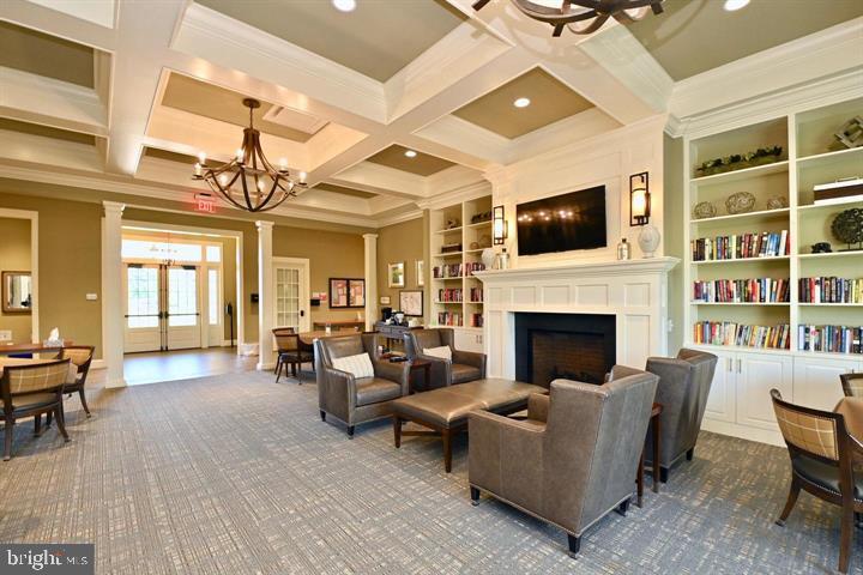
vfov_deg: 77.3
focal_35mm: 15
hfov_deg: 100.4
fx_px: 360
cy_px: 288
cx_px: 432
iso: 320
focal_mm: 10
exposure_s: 1/13
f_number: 7.1
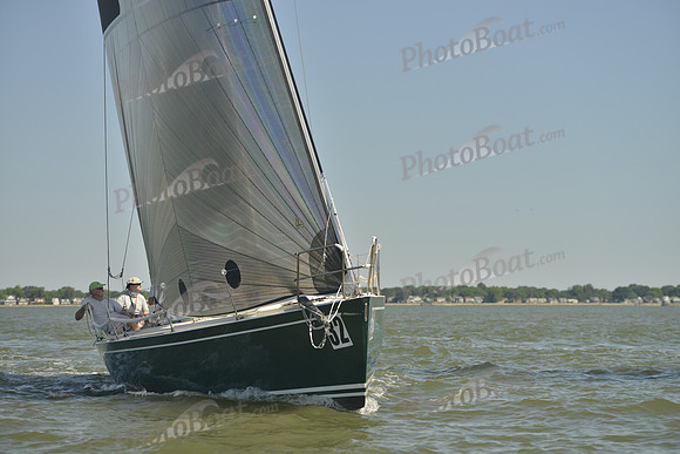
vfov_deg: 14.0
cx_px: 340
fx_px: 1851
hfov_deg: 20.8
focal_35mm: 98
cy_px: 227
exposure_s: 1/1250
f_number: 4
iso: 200
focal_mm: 98
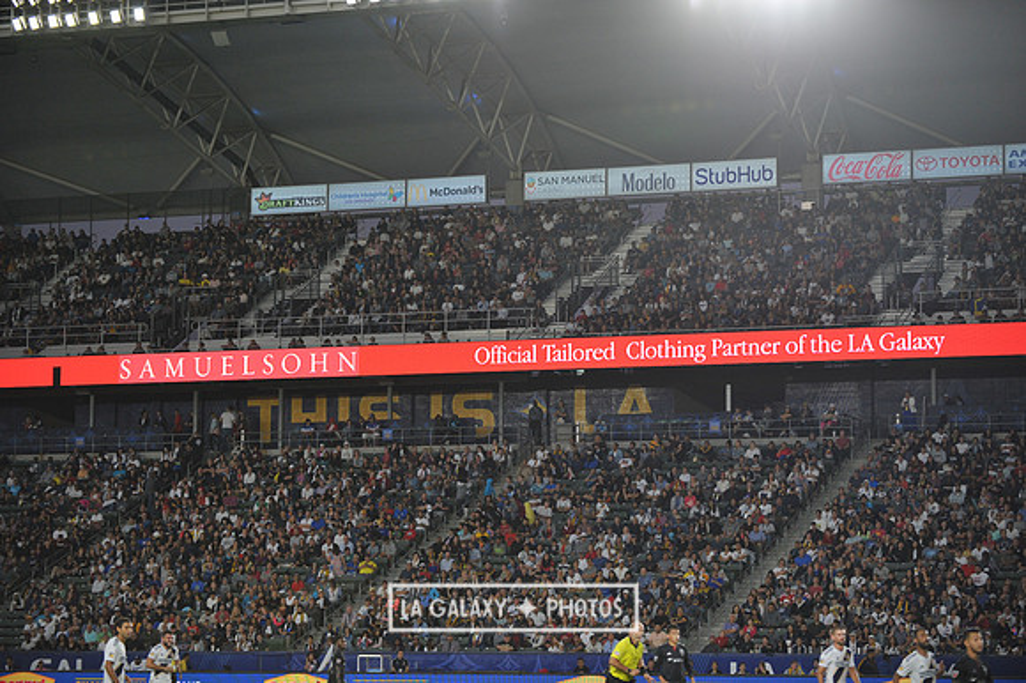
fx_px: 3133
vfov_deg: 12.4
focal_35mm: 110
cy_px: 342
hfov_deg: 18.6
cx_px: 513
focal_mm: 110
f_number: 2.8
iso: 1250
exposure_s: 1/1000
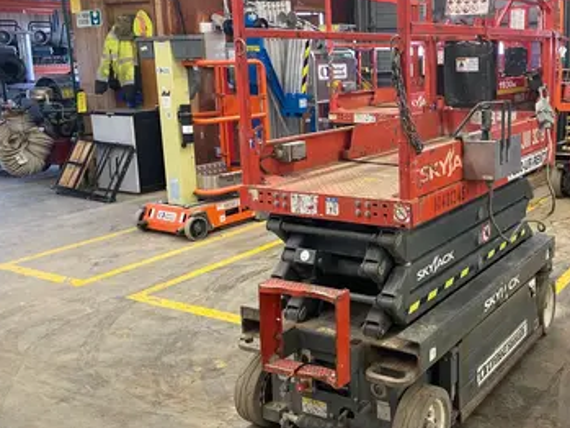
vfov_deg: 35.2
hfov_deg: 44.6
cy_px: 208
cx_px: 408
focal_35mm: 41
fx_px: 675
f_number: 1.8
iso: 320
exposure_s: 1/60
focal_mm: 4.25
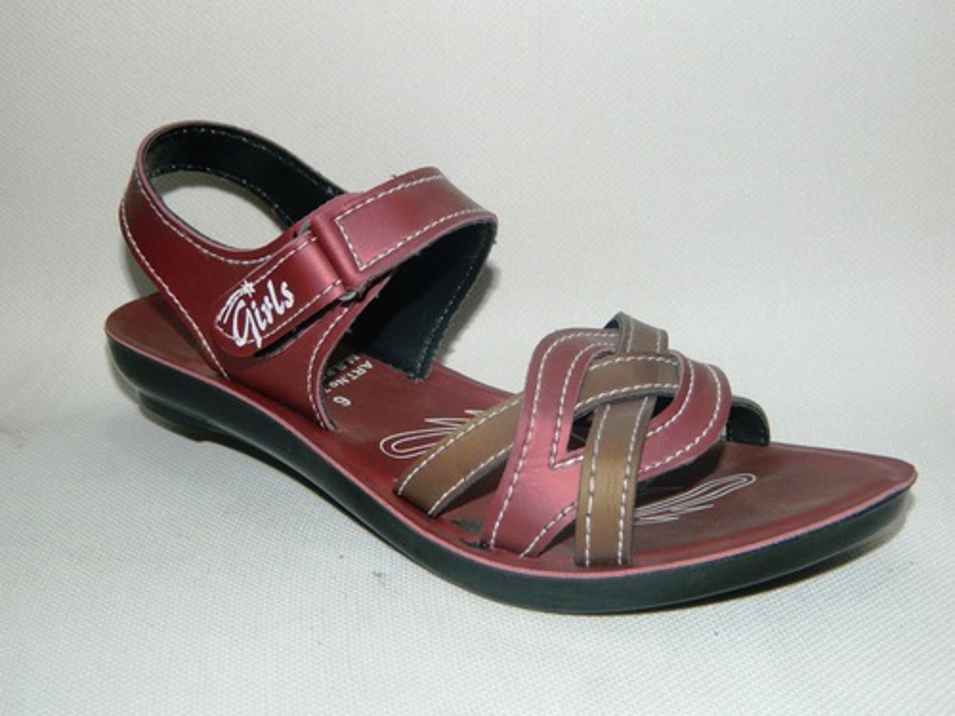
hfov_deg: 40.4
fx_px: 1297
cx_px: 478
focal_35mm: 47
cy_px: 358
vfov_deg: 30.9
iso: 200
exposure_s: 1/50
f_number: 10.2
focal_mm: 8.4
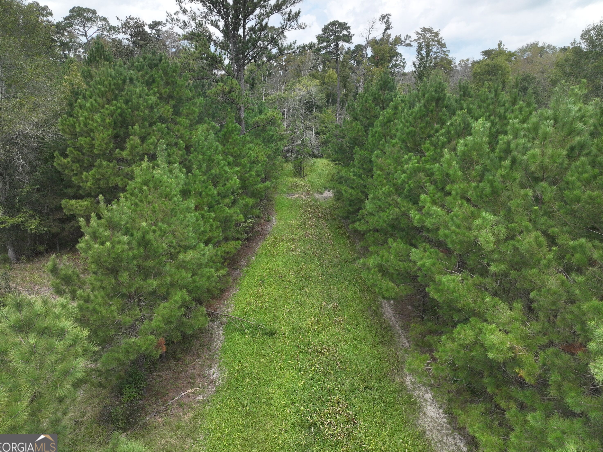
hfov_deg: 69.4
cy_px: 222
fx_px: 435
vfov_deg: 54.9
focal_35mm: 25
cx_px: 301
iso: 100
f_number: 2.8
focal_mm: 12.29
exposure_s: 1/2000
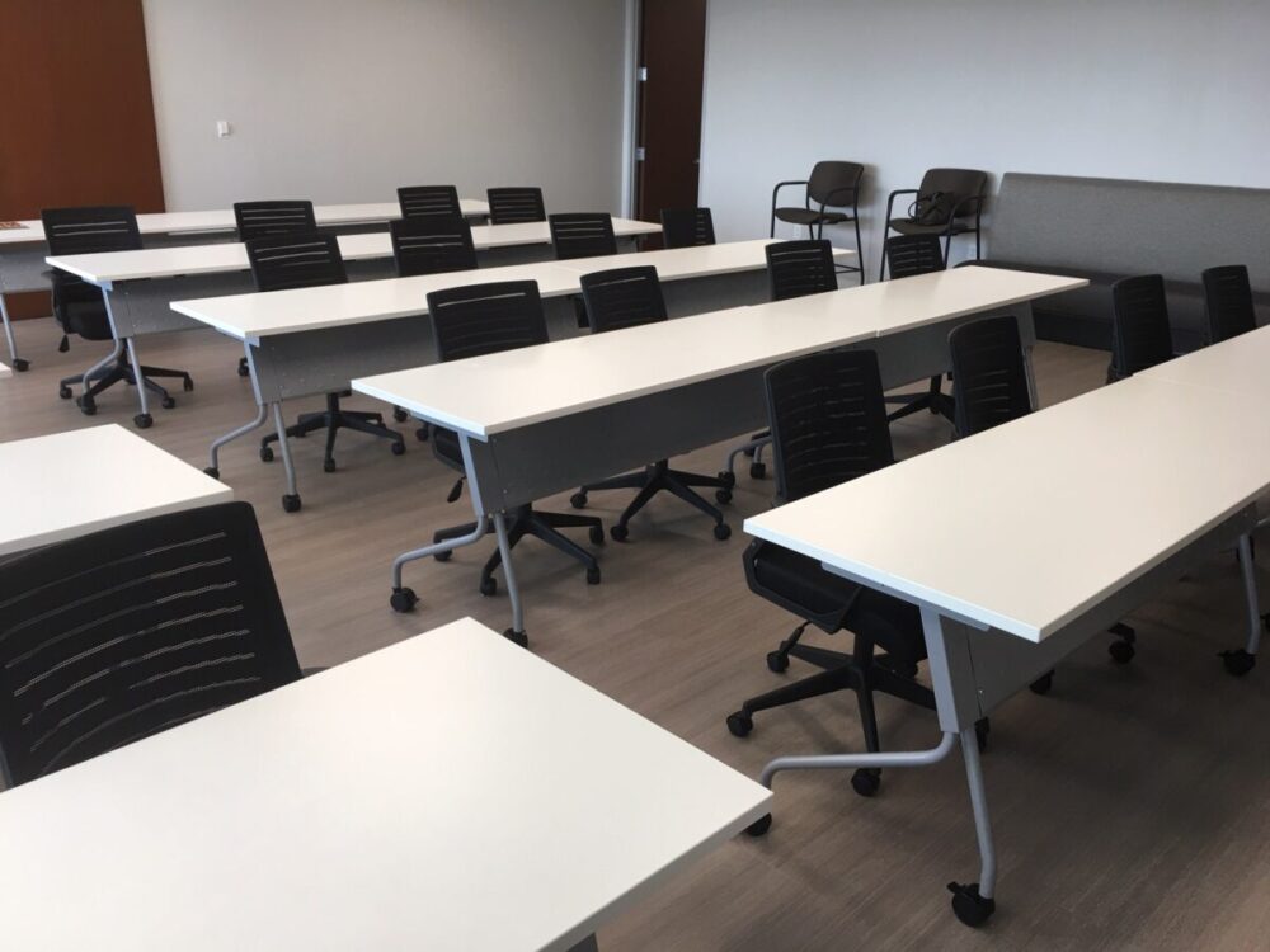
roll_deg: -1.4
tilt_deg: -17.4
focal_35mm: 29
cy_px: 476
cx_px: 635
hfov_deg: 61.7
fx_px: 1064
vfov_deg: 48.2
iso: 32
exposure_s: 1/40
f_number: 2.2
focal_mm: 4.15
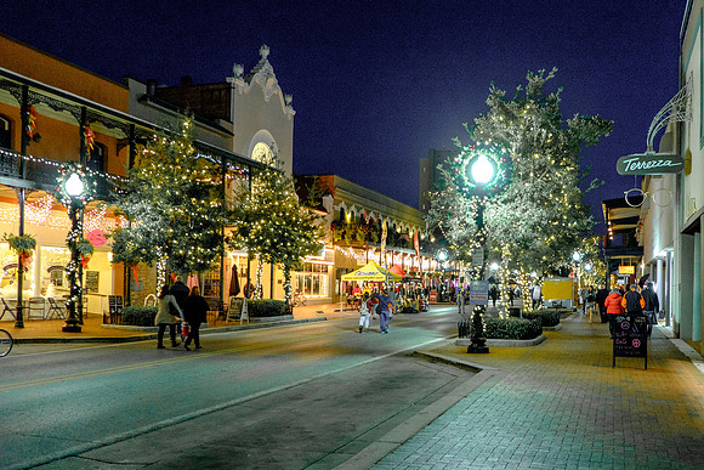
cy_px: 272
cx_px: 407
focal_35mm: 33
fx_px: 644
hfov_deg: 57.0
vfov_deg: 40.0
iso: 1600
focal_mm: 18
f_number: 2.8
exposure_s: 1/30
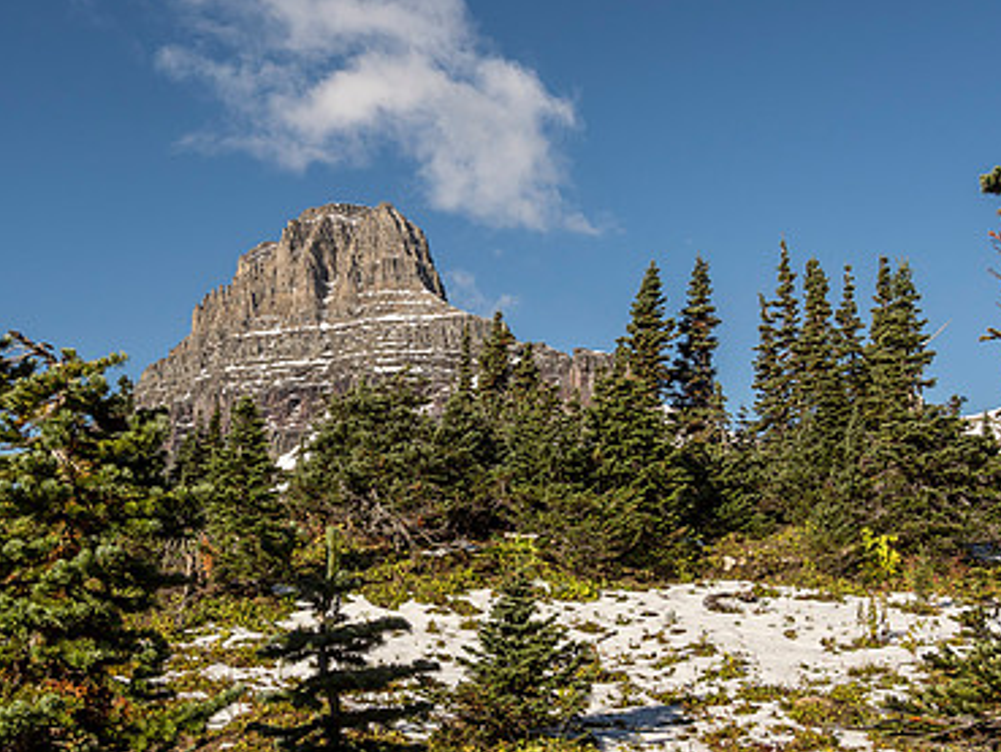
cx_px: 437
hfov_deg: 42.8
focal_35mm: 44
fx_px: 1273
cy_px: 471
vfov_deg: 32.7
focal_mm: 14
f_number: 8
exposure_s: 1/400
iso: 200
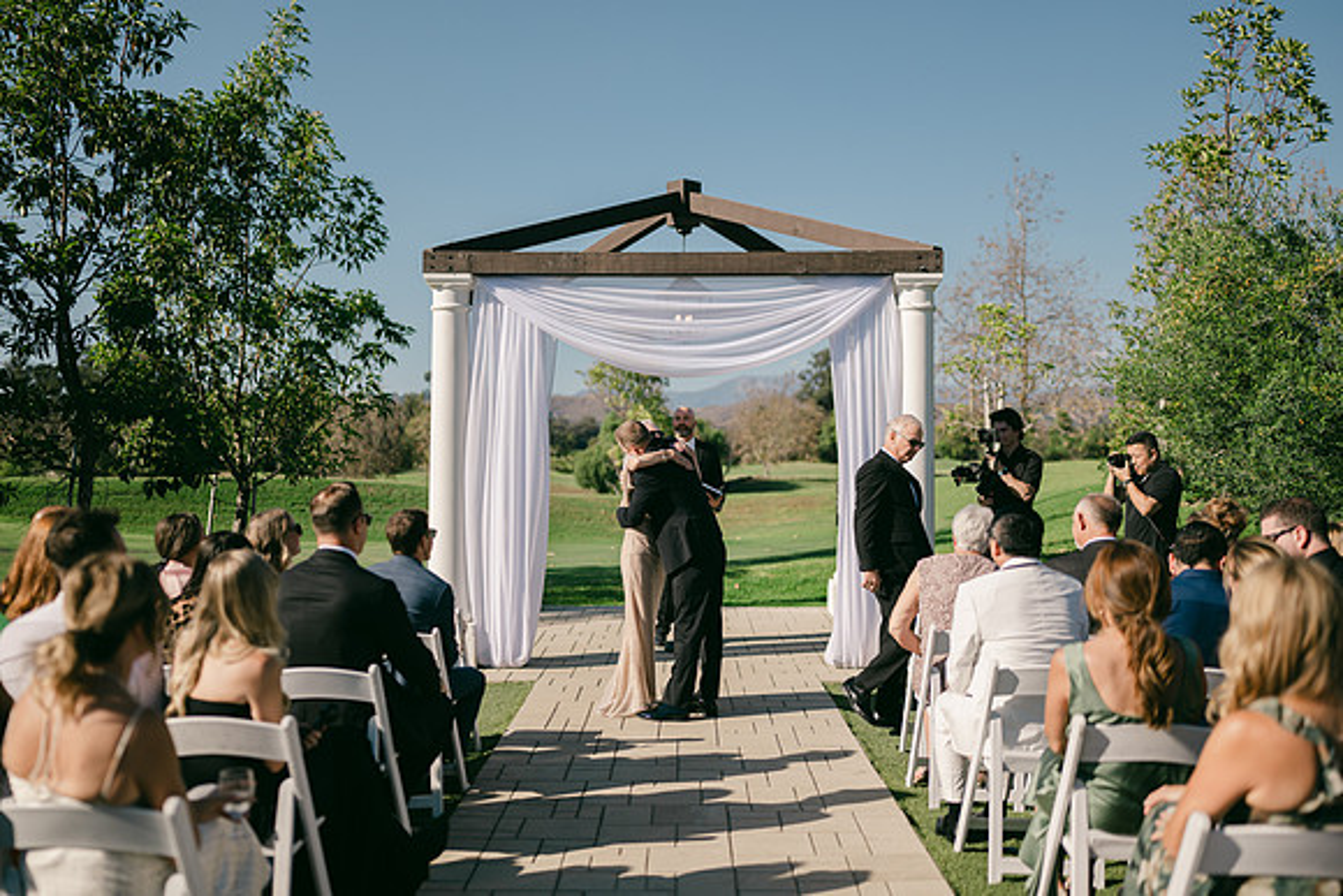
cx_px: 657
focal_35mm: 36
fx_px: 1354
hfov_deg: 52.8
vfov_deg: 36.6
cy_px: 449
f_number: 1.4
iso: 64
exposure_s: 1/8000
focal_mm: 35
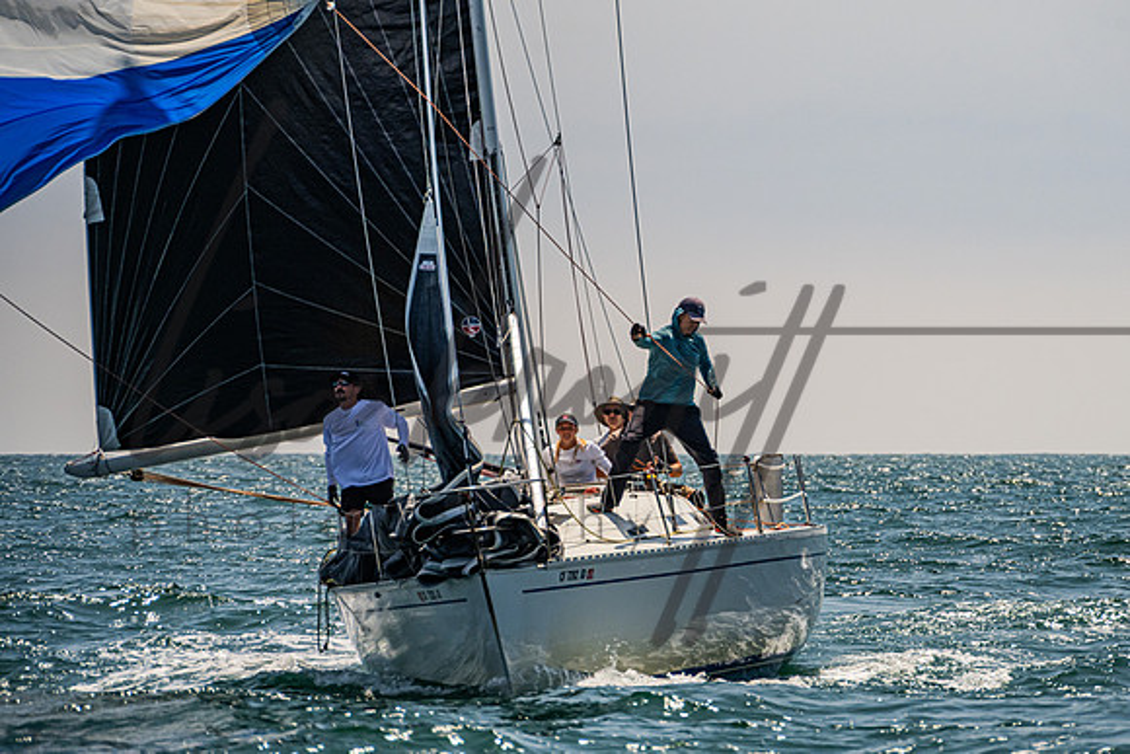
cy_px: 322
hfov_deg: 5.0
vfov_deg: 3.4
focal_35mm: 409
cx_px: 771
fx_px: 12854
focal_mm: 300
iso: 500
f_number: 8
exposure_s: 1/4000
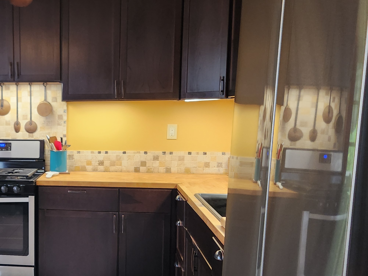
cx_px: 32
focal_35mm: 46
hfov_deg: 38.2
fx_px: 489
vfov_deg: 31.4
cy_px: 170
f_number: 1.8
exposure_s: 1/120
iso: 320
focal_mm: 5.4
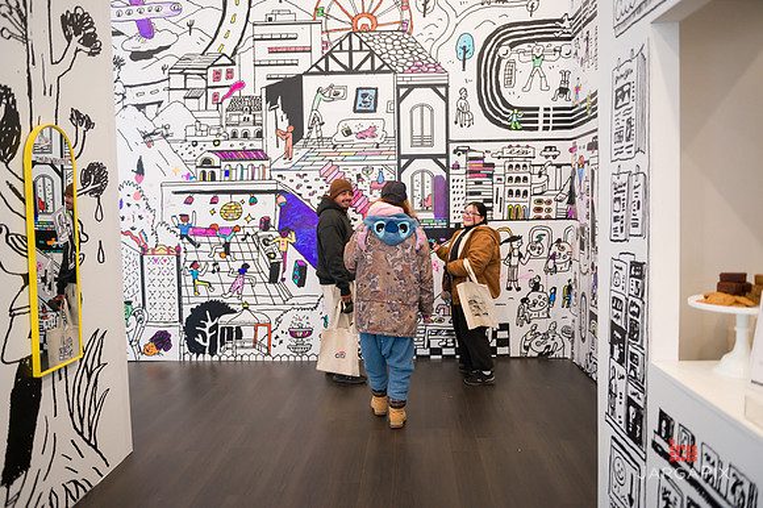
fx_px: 657
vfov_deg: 42.3
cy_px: 254
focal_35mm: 31
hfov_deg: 60.3
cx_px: 382
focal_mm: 31
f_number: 3.5
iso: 2000
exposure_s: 1/200
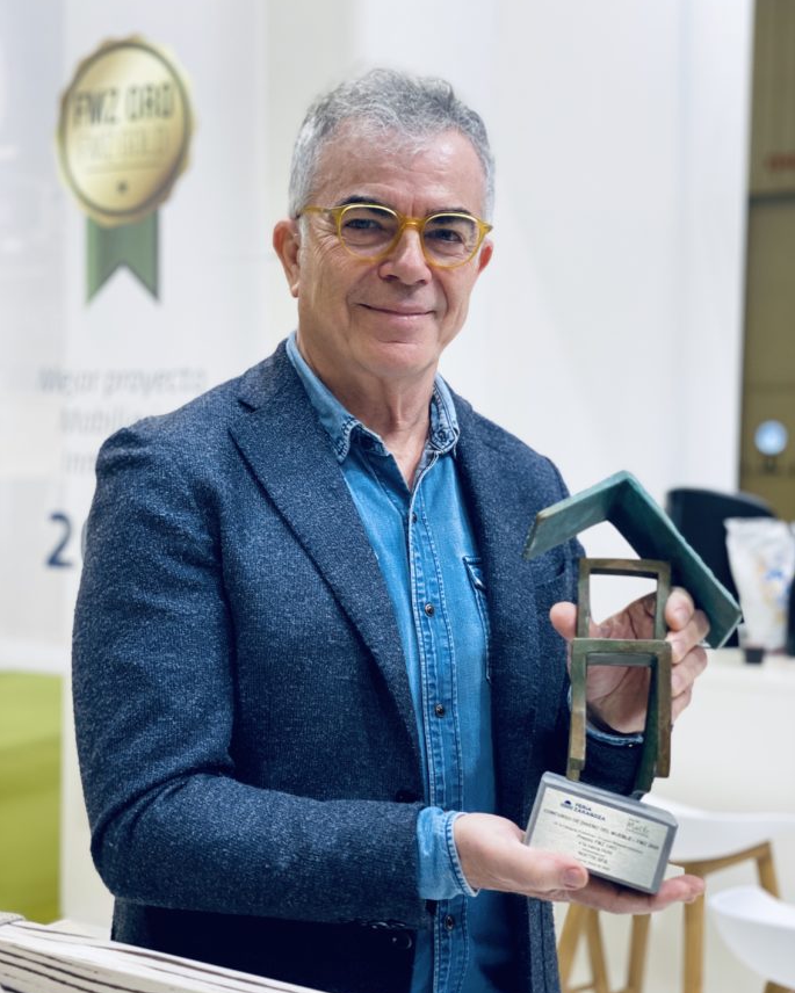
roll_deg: -1.0
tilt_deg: -2.4
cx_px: 402
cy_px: 526
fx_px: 1617
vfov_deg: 34.1
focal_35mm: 55
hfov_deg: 27.6
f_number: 2
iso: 125
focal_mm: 6
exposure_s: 1/100
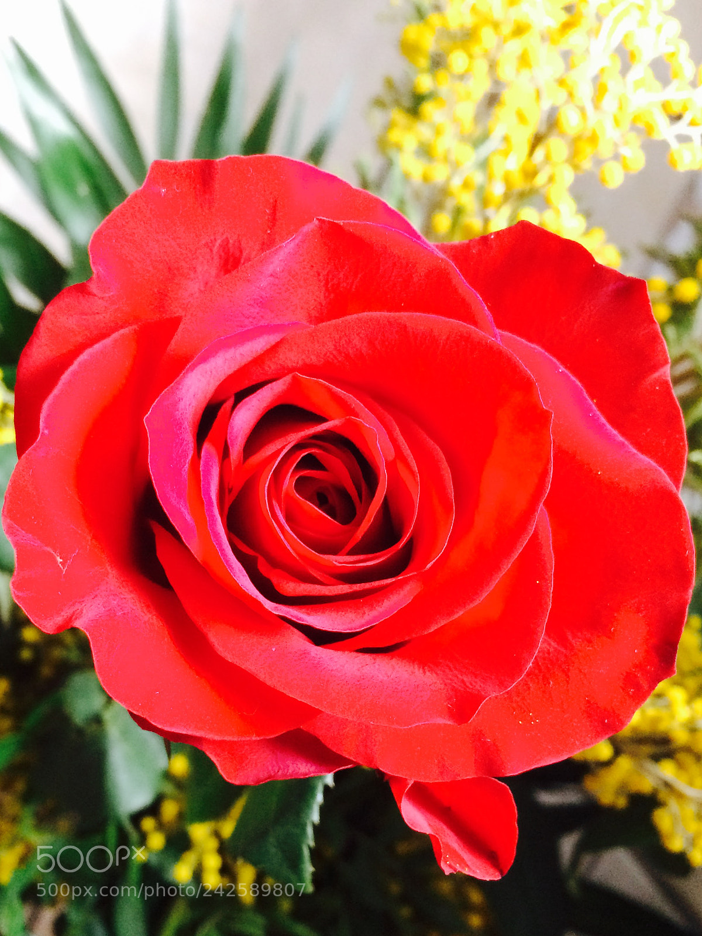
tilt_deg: -81.0
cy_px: 468
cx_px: 351
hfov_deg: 48.2
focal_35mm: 29
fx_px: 784
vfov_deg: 61.7
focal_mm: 4.15
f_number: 2.2
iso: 320
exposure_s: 1/33
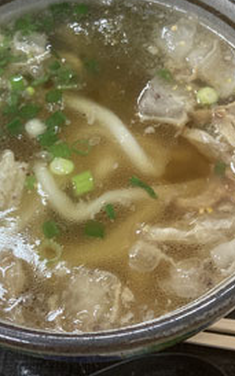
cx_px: 93
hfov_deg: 24.8
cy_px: 178
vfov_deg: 38.9
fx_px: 533
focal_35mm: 52
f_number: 1.8
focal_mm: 3.99
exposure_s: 1/60
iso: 160
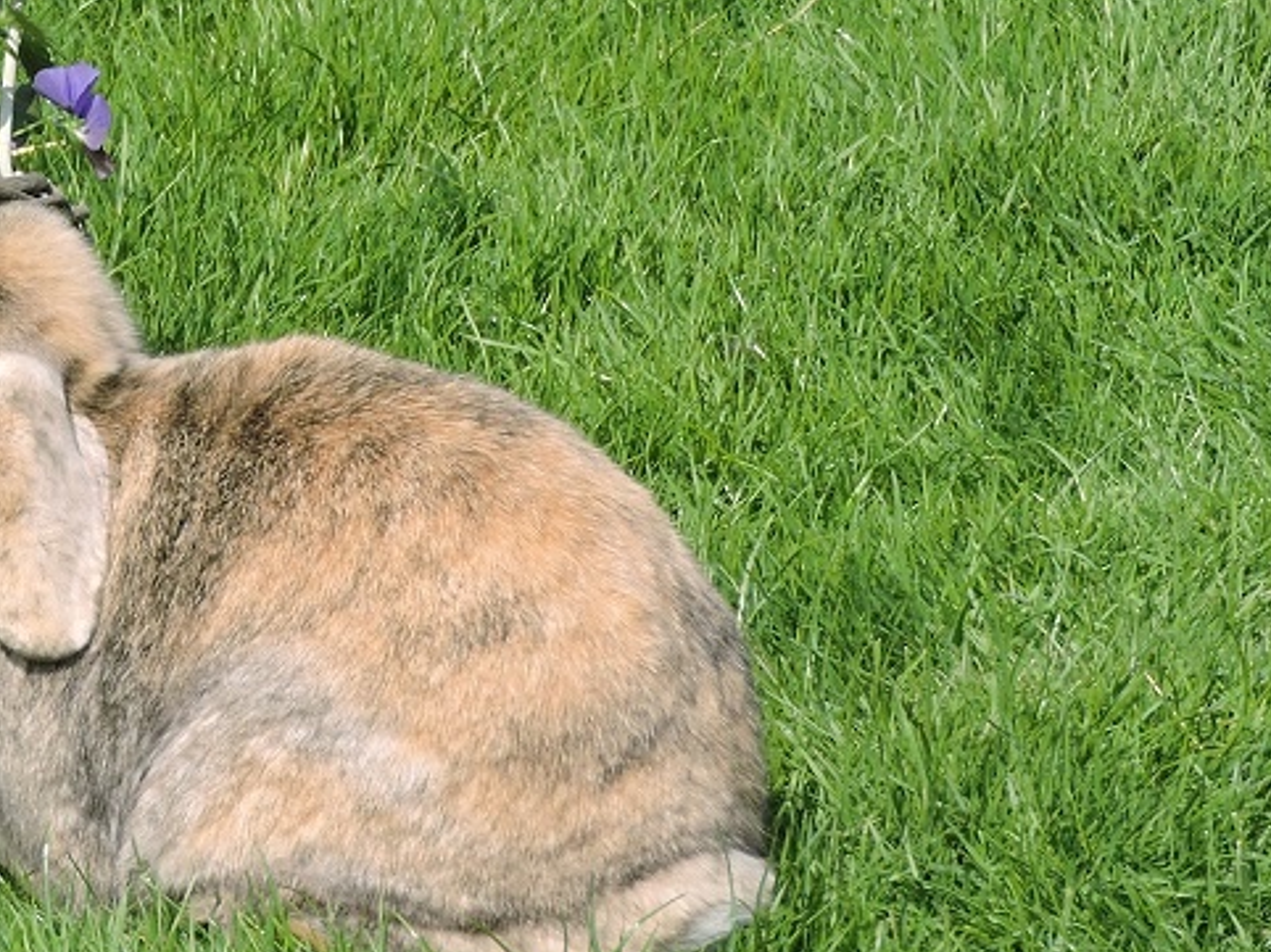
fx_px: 19304
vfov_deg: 2.8
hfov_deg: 3.8
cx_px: -90
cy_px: -71
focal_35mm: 526
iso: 100
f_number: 5.3
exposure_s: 1/320
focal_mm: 39.4
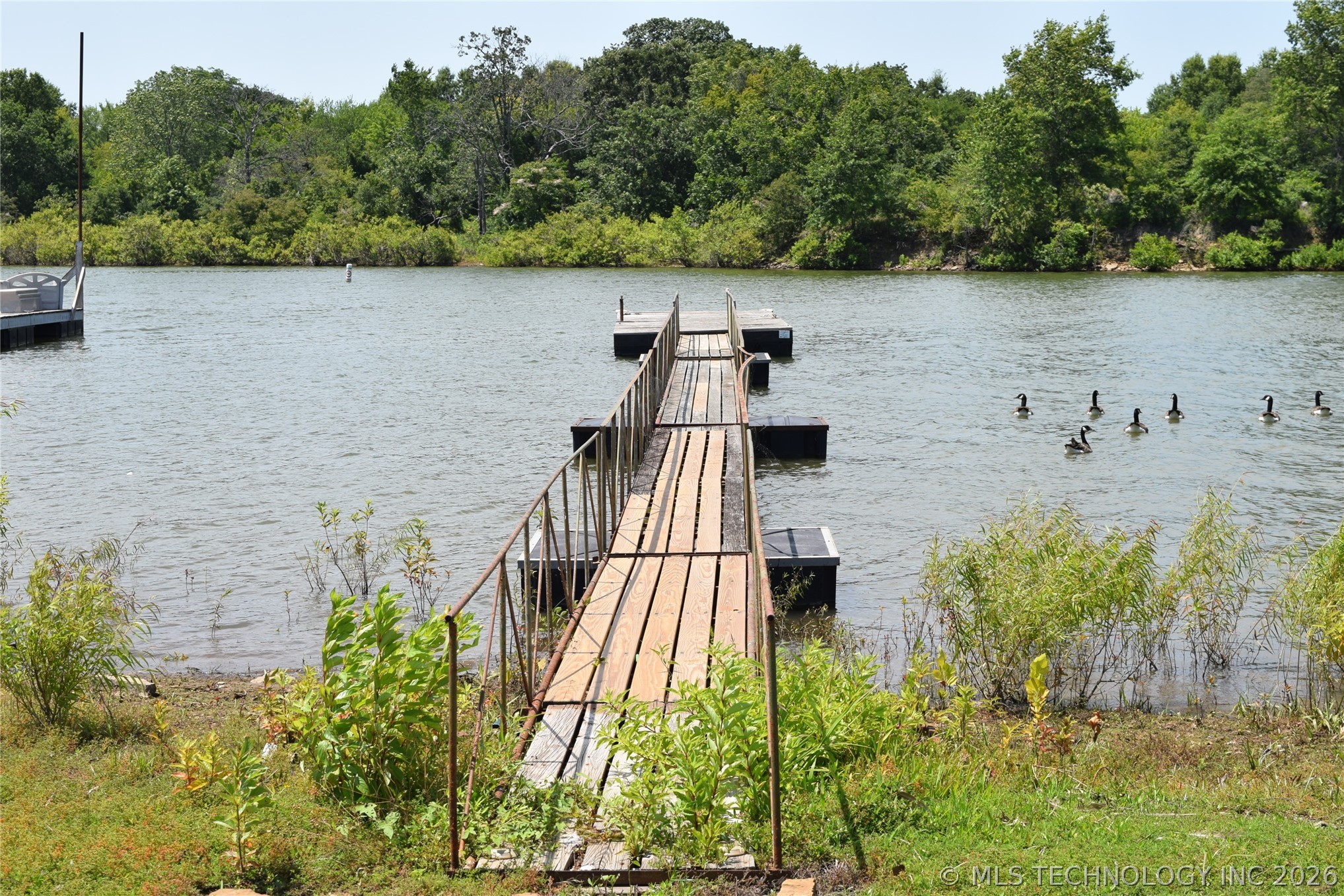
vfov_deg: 25.8
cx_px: 672
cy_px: 448
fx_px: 1960
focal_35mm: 52
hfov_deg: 37.8
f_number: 10
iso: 200
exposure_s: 1/400
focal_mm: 35
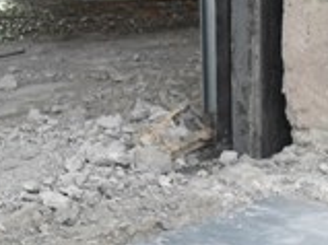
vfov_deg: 13.3
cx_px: 169
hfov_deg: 18.4
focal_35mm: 107
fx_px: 1013
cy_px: 331
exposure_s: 1/90
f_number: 2.8
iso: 80
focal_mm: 6.3
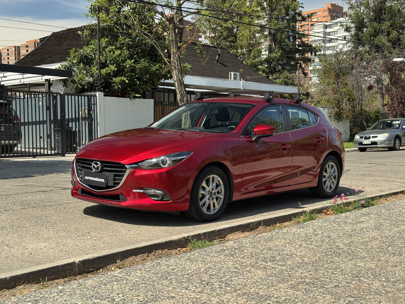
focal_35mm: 48
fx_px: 562
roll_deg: +0.8
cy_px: 152
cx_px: 202
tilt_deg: -1.3
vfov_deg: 30.3
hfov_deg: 39.7
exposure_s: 1/1094
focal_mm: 6.76
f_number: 1.78
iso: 64
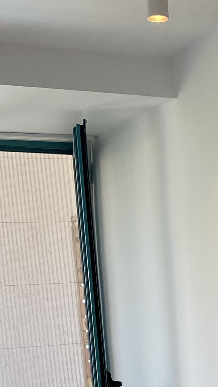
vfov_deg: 20.3
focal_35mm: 98
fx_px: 1006
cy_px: 477
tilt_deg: -7.1
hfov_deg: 11.8
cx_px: 331
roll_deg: +3.3
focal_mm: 4.25
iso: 64
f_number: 1.8
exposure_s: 1/121
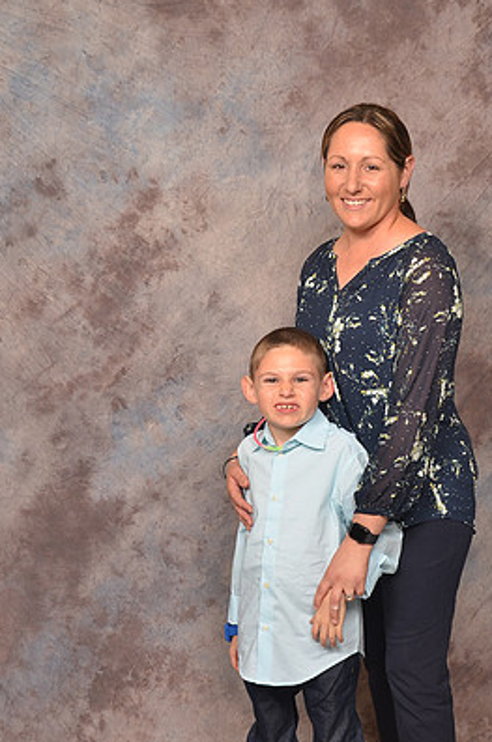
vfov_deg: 36.3
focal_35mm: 55
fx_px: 1127
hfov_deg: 24.6
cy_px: 460
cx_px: 305
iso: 200
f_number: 5.6
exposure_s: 1/60
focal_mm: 25
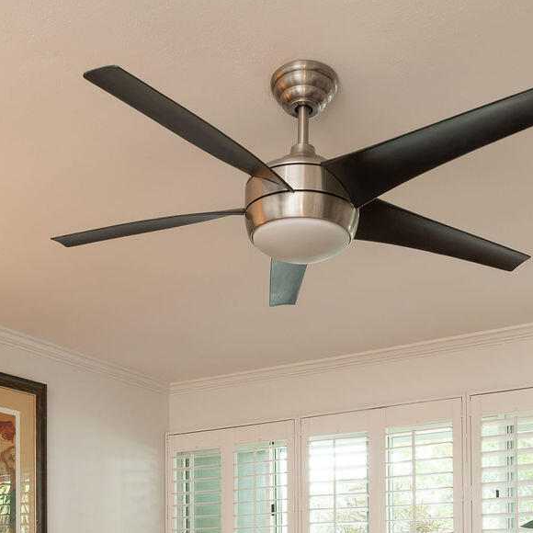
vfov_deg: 35.3
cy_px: 559
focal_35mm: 42
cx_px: 277
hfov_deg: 40.0
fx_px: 732
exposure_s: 1/60
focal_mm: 14
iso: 1250
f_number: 8
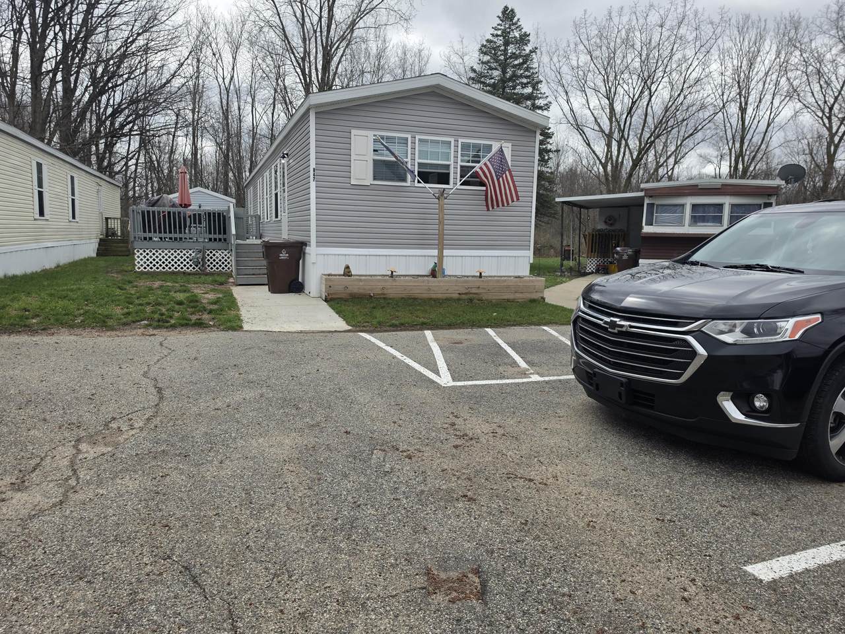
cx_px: 422
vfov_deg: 58.9
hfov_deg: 73.9
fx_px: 561
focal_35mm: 23
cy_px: 317
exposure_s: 1/5605
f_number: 1.4
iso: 64
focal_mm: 6.5
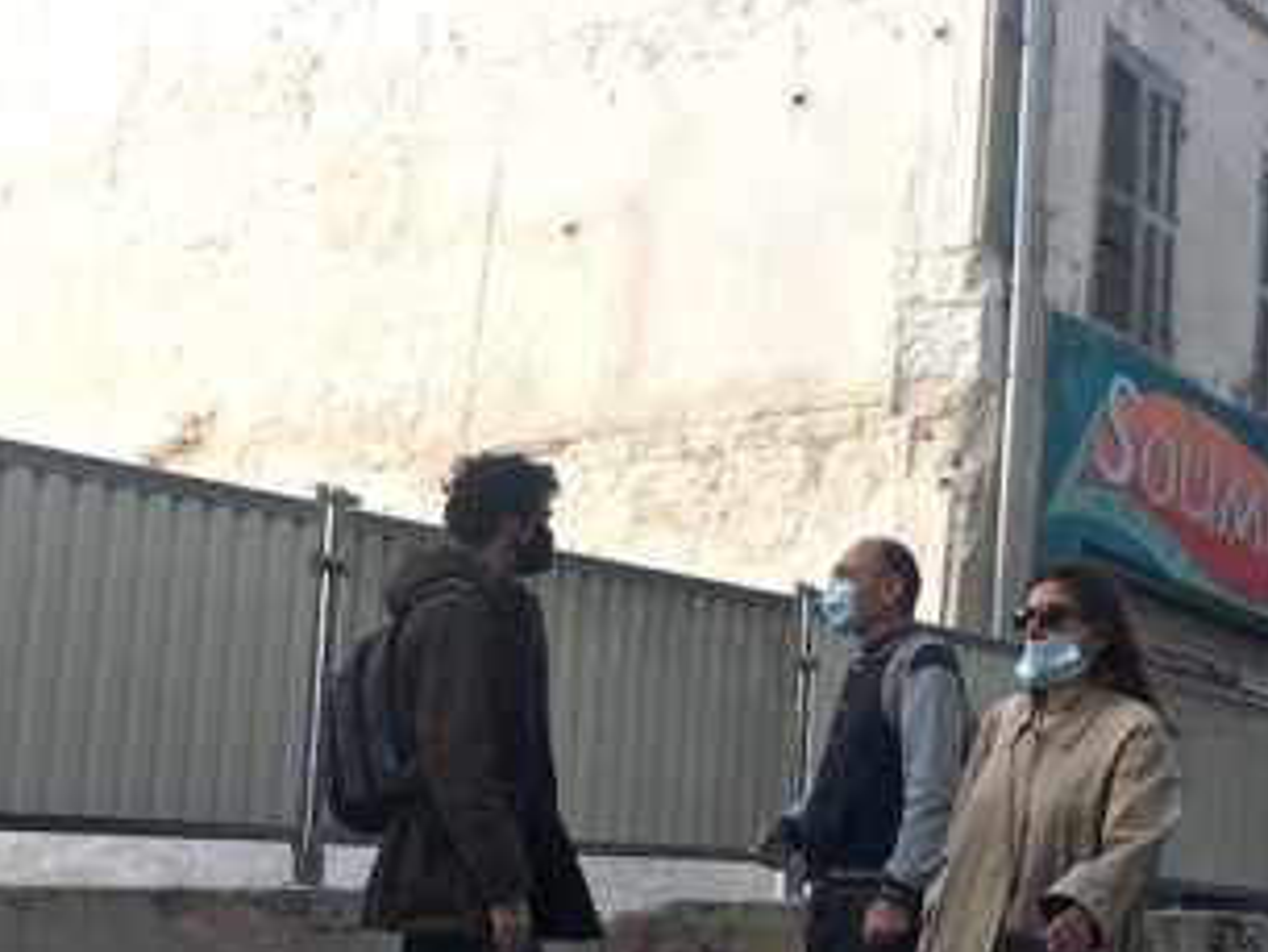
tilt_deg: +9.1
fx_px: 2089
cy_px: 649
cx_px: 898
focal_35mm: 57
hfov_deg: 33.3
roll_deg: -4.8
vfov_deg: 25.5
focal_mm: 4.15
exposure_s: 1/516
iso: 25
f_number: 2.2
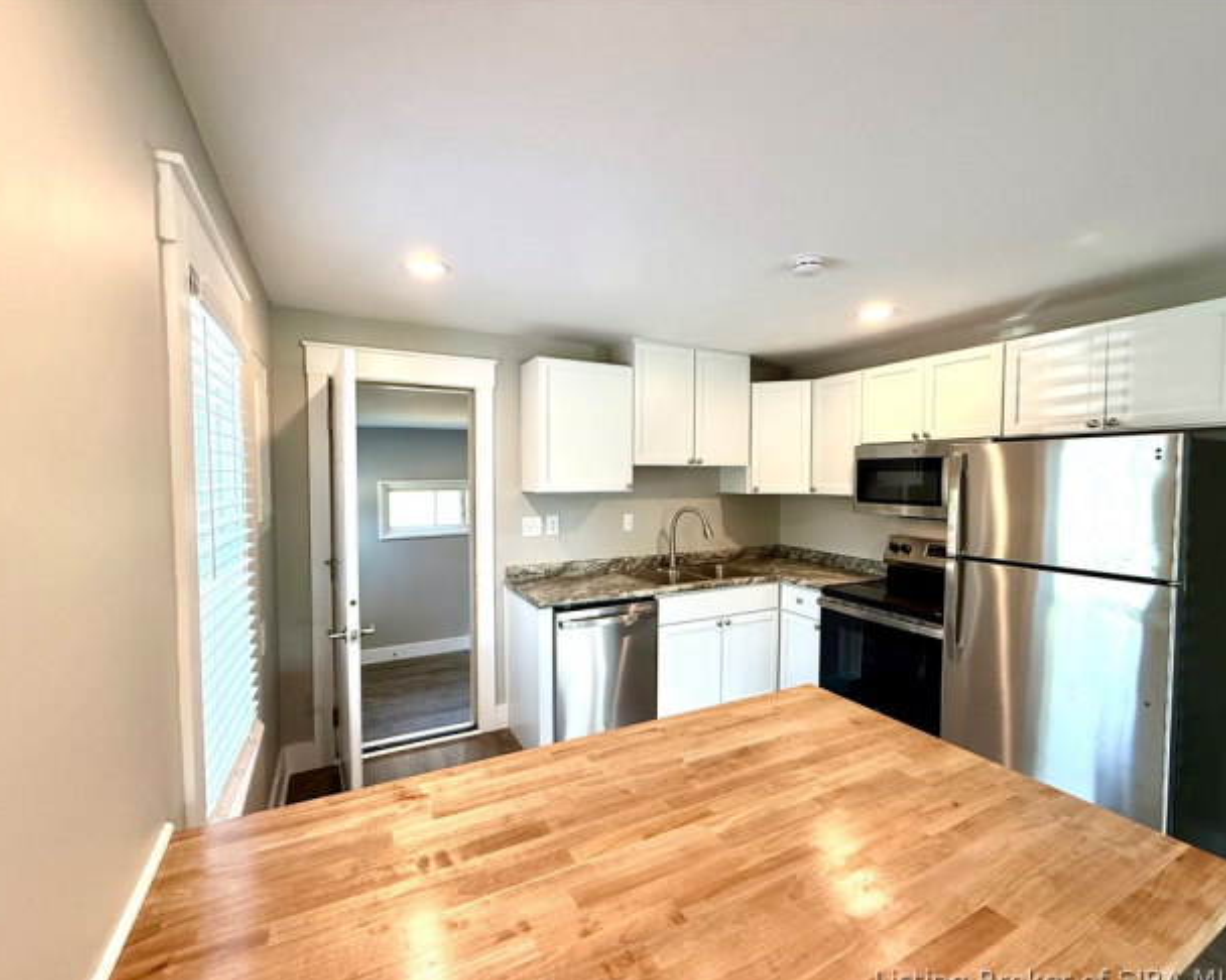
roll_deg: +0.6
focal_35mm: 15
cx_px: 614
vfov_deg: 84.0
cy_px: 498
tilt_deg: -1.0
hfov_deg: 96.8
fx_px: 544
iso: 160
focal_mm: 2.22
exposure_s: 1/120
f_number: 2.2
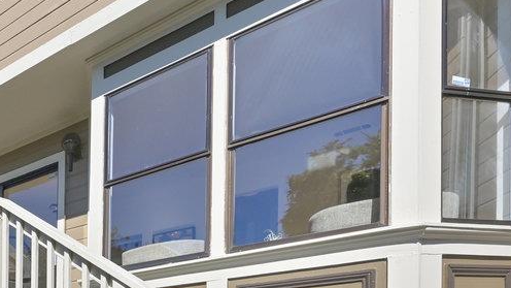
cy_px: 377
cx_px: -27
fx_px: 515
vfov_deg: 26.4
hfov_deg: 43.3
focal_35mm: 38
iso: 400
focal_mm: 15
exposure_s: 1/1000
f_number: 11
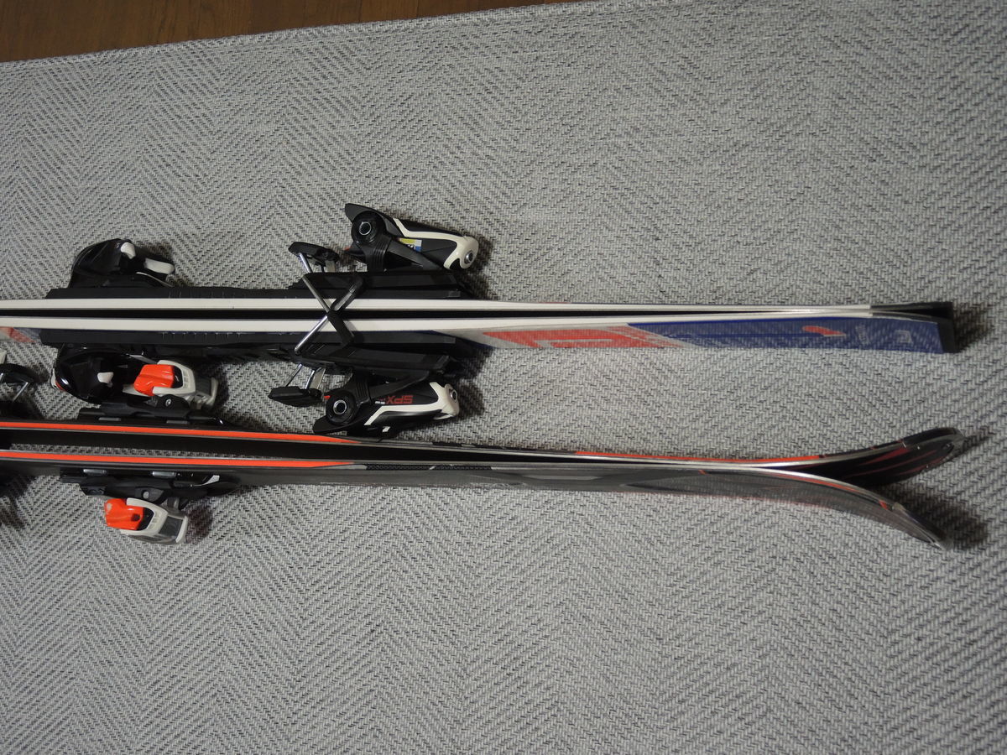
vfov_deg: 37.7
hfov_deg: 49.0
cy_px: 378
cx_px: 504
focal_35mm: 38
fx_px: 1105
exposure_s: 1/25
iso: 400
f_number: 2.2
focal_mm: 8.2
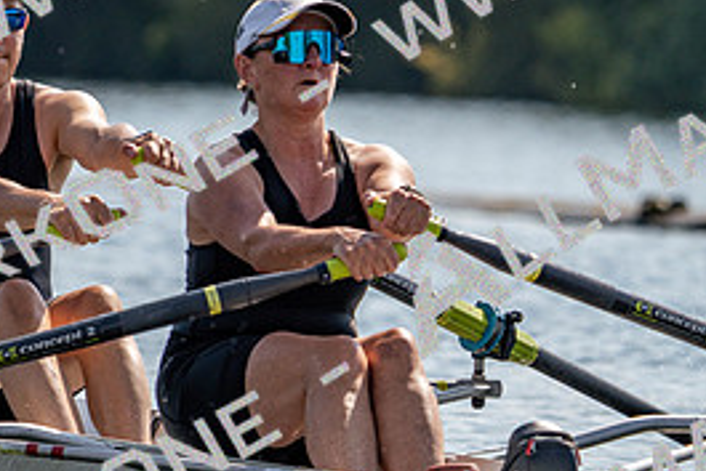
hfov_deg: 3.0
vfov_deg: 2.0
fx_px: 13421
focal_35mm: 684
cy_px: 105
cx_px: 178
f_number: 6.3
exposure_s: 1/1600
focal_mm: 312
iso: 200
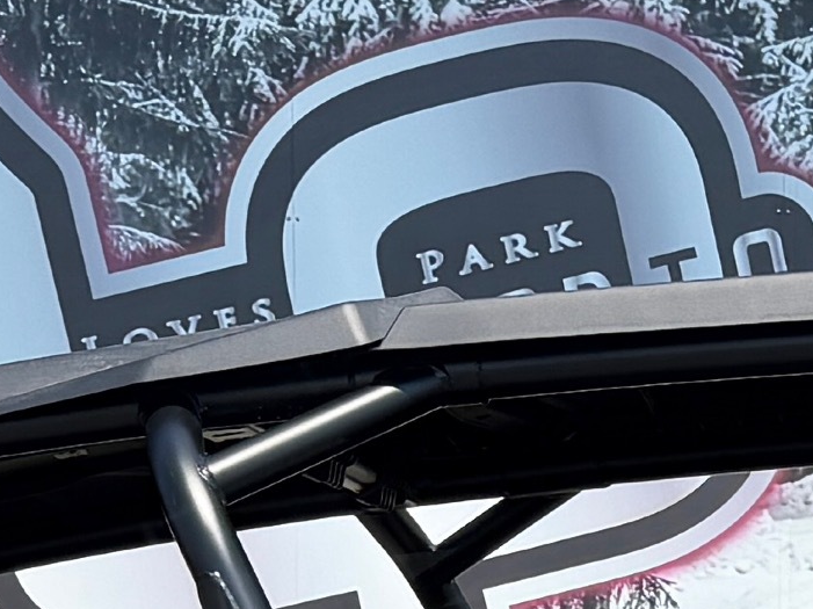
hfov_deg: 12.2
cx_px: 454
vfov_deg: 8.7
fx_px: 3803
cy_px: 1158
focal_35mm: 162
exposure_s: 1/2801
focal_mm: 6.76
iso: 80
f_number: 1.78
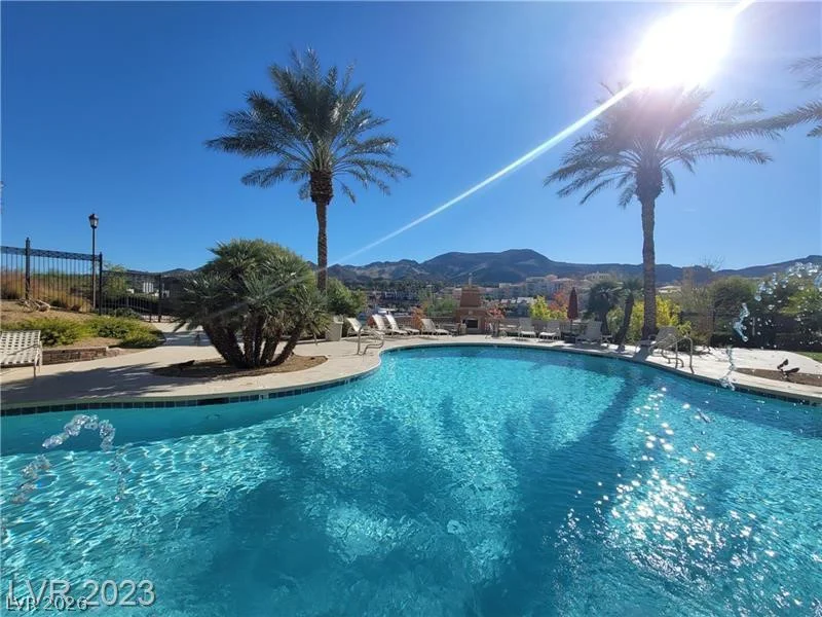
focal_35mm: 13
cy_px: 308
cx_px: 411
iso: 64
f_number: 2.2
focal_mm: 2.2
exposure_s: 1/2993
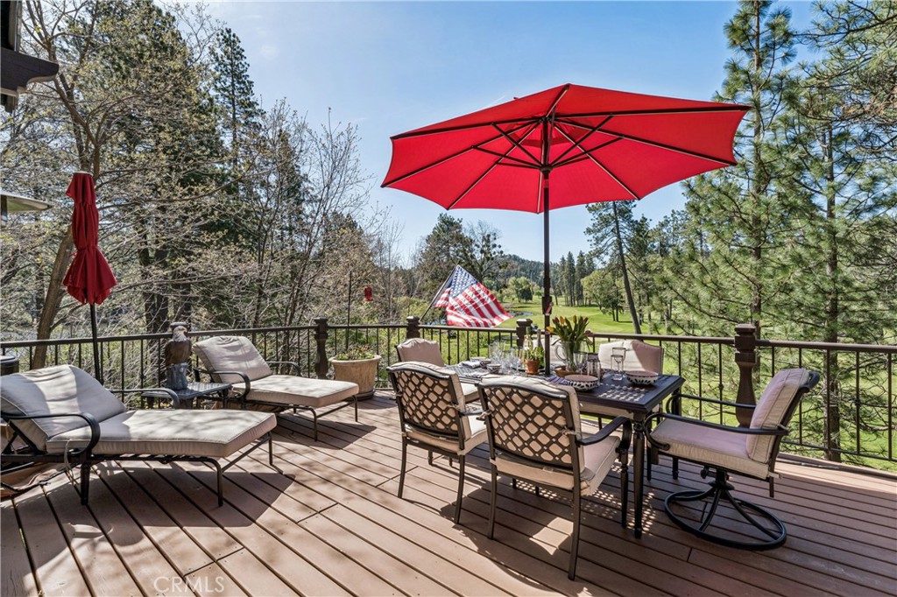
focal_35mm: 16
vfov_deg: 72.7
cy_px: 298
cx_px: 448
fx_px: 406
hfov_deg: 95.7
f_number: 22
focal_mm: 16.3
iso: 100
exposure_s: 1/20
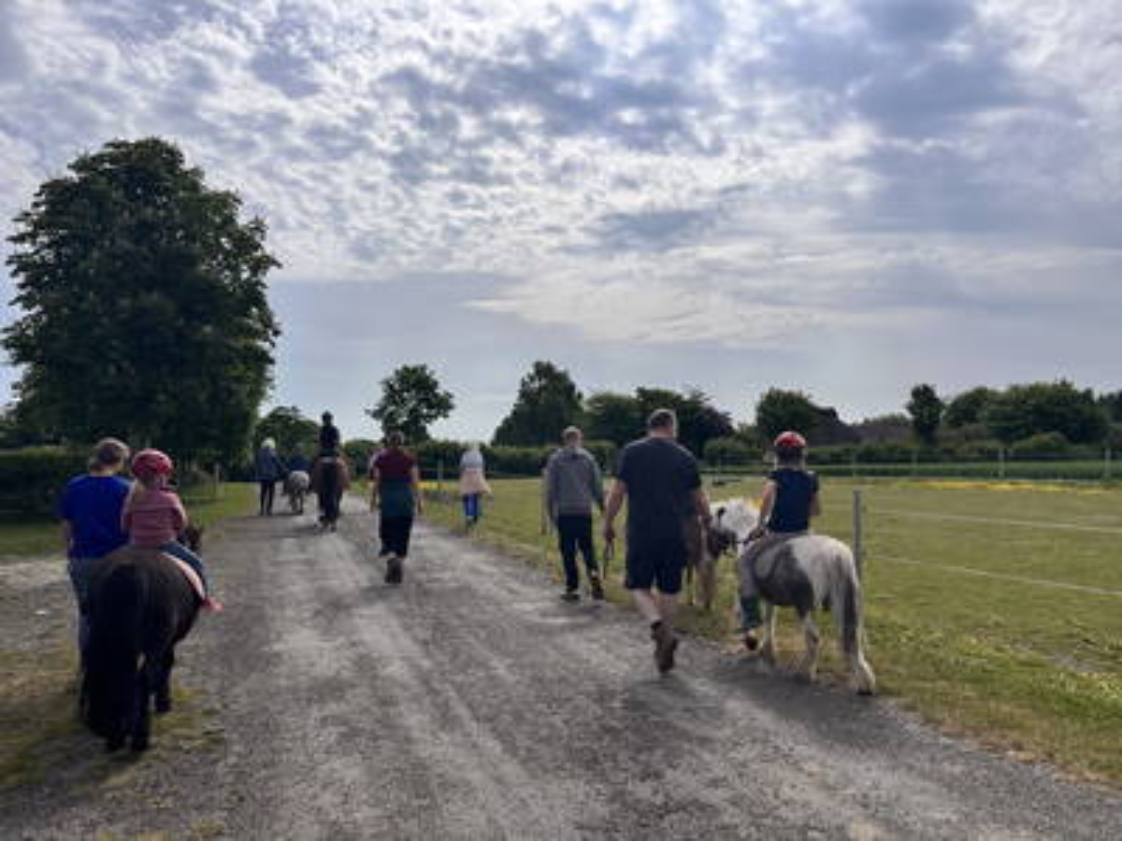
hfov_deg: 67.3
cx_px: 561
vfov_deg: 53.1
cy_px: 420
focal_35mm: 26
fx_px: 843
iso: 50
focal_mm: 5.1
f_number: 1.6
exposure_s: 1/9091
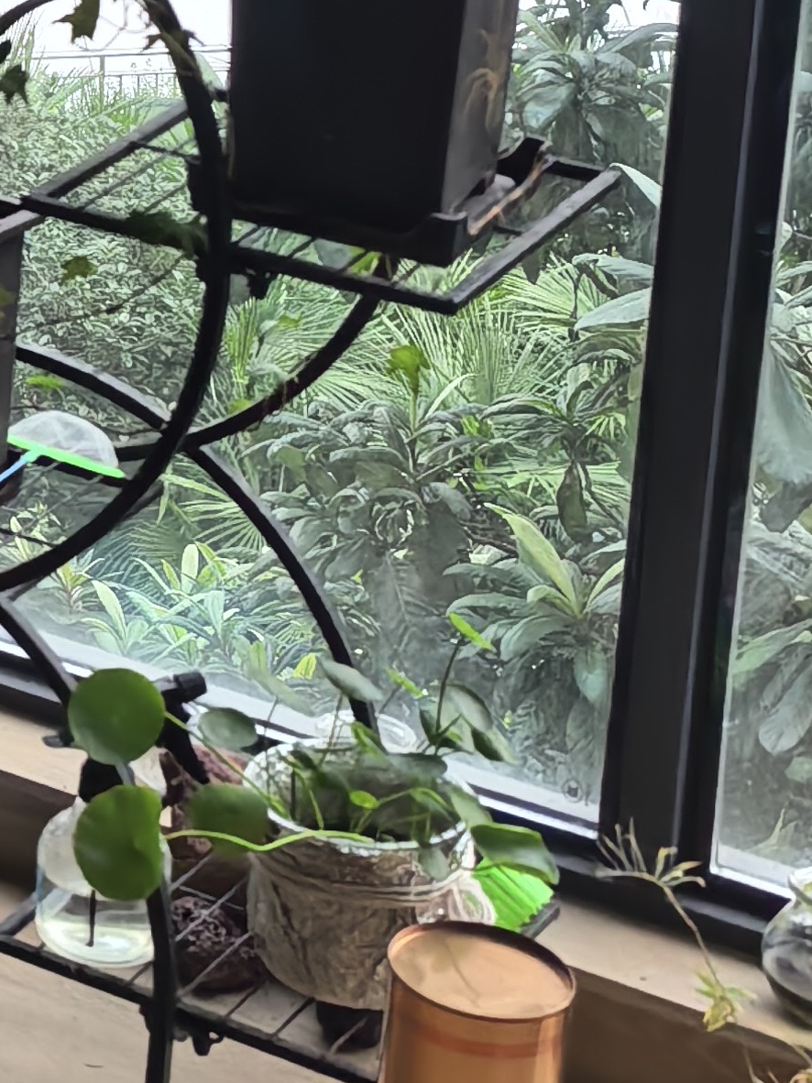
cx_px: -962
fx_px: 3661
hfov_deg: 11.1
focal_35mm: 117
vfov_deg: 16.3
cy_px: -159
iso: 64
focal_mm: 8.5
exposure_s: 1/100
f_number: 1.6
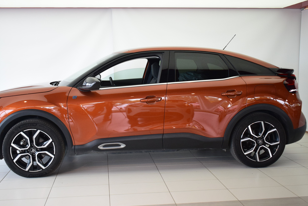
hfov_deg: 48.3
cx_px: 138
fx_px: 342
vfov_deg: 33.5
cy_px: 108
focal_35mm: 40
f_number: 3.8
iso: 1600
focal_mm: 22
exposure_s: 1/500
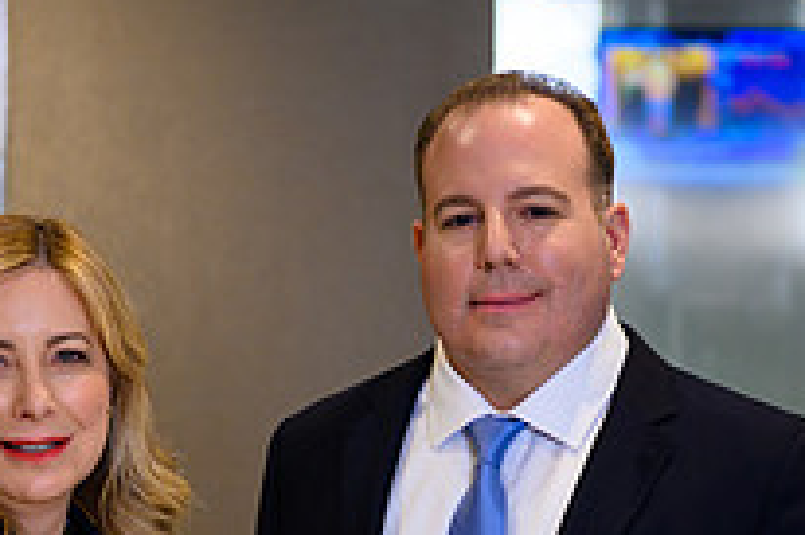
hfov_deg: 10.4
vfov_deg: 6.9
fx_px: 4402
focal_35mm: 197
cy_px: 640
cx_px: 293
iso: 500
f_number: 4
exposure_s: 1/200
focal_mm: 70
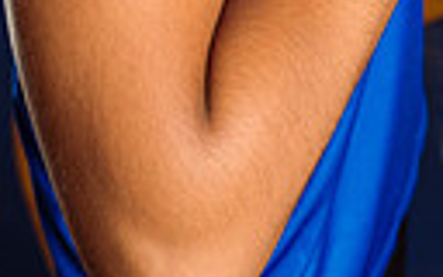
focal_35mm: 115
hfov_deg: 17.9
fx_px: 1388
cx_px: 384
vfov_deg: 9.7
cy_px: -440
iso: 200
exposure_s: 1/200
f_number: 4.5
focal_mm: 32
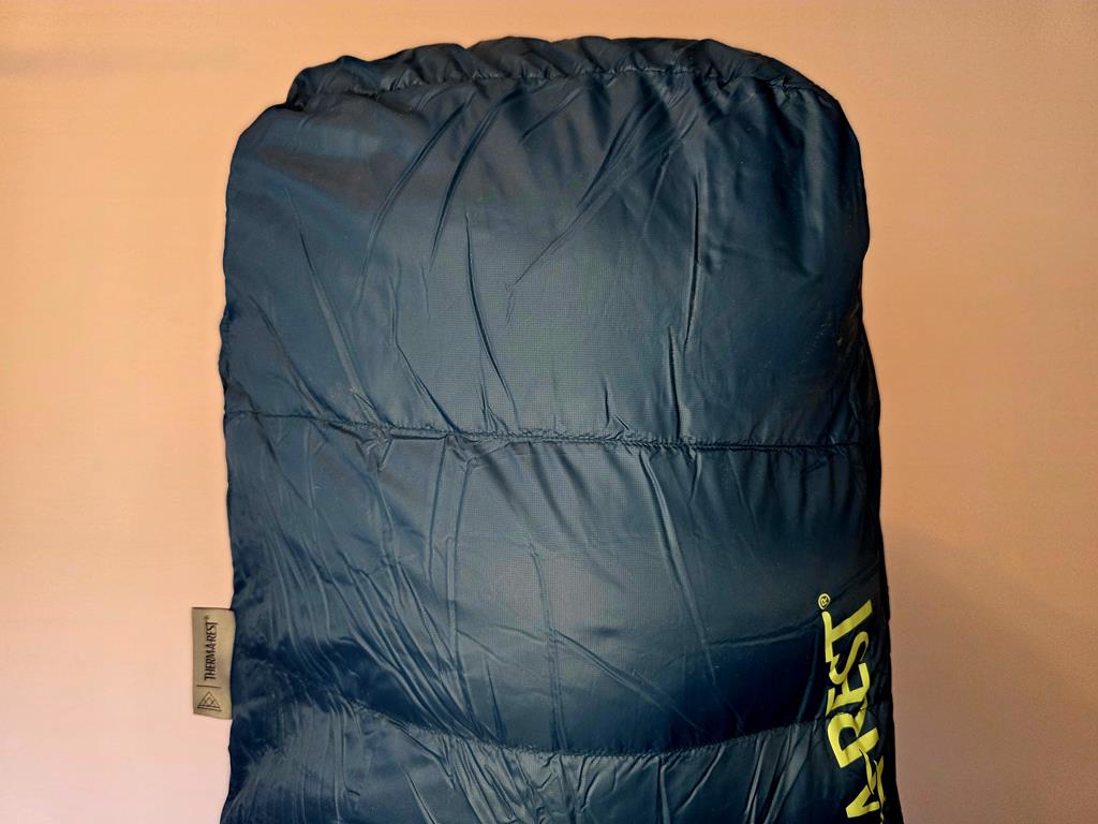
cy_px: 412
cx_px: 549
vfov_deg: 58.9
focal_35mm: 23
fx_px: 730
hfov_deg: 73.9
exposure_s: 1/101
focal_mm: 6.3
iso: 250
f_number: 1.7
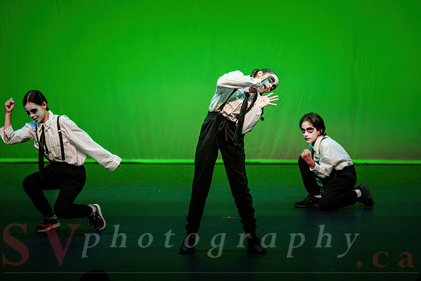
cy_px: 113
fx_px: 2174
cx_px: 257
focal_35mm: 186
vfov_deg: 7.4
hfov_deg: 11.1
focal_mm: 150
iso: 1250
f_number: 3.2
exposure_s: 1/250
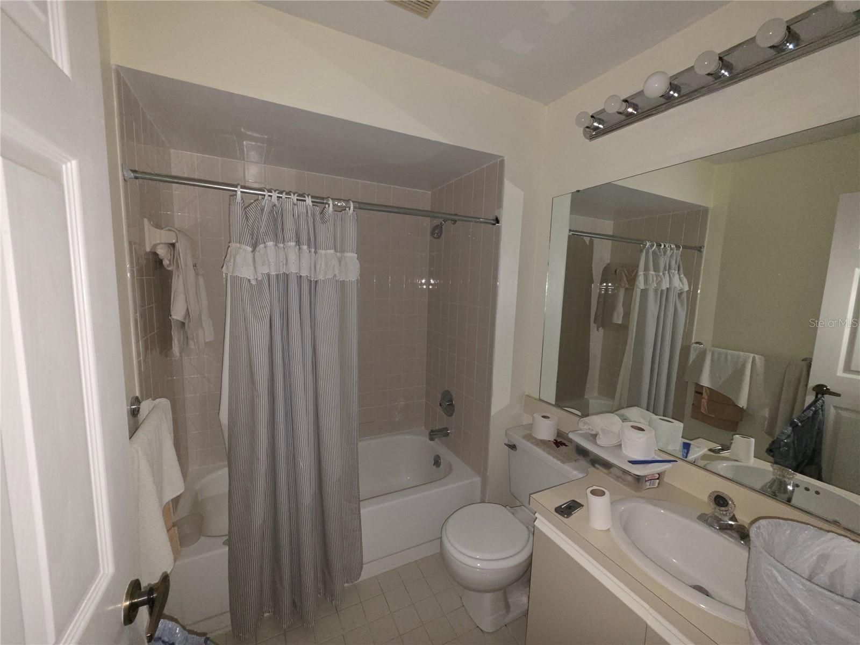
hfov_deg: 106.2
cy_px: 322
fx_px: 323
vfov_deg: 89.9
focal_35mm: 13
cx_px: 430
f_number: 1.9
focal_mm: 2.2
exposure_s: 1/50
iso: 200
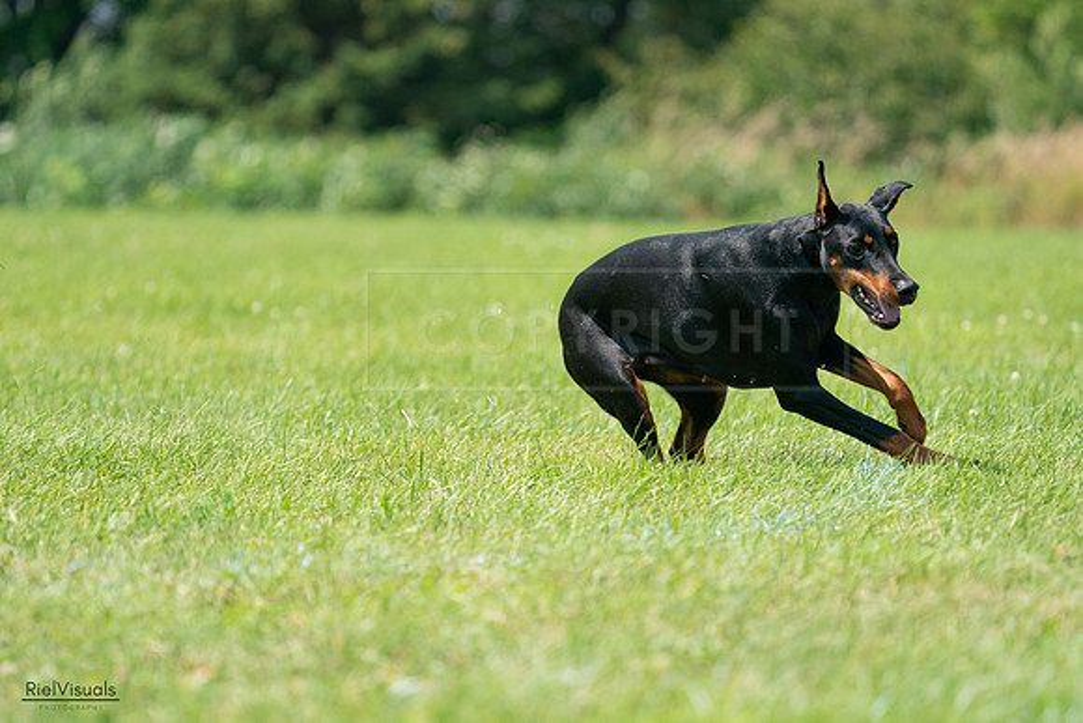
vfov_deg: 4.5
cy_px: 362
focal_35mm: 303
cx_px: 542
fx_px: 9117
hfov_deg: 6.8
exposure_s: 1/4000
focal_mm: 303
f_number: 6.3
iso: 1600
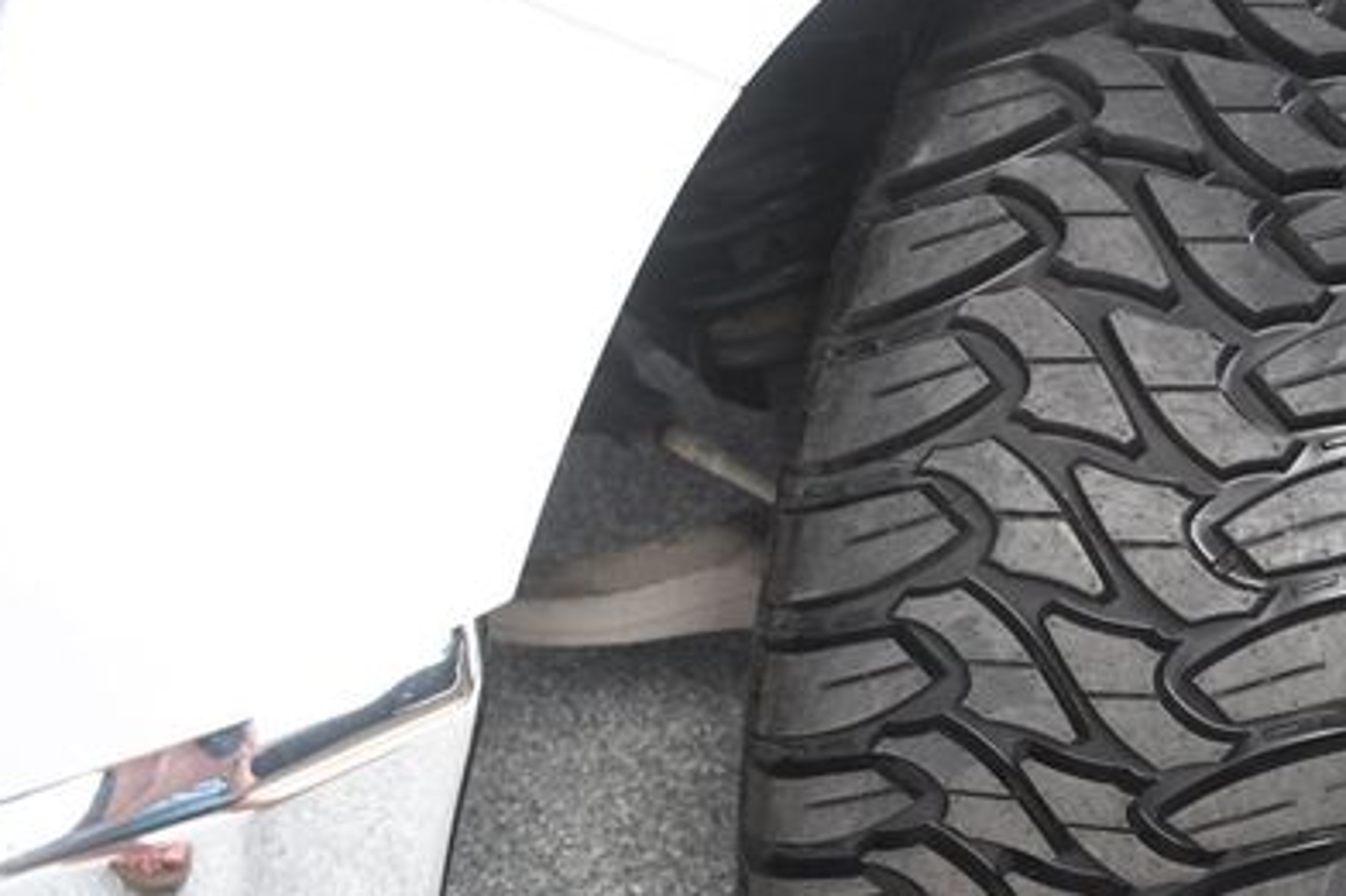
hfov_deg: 39.2
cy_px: 515
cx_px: 1023
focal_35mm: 49
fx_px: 1831
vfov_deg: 27.5
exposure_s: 1/160
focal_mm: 20
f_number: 3.5
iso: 100
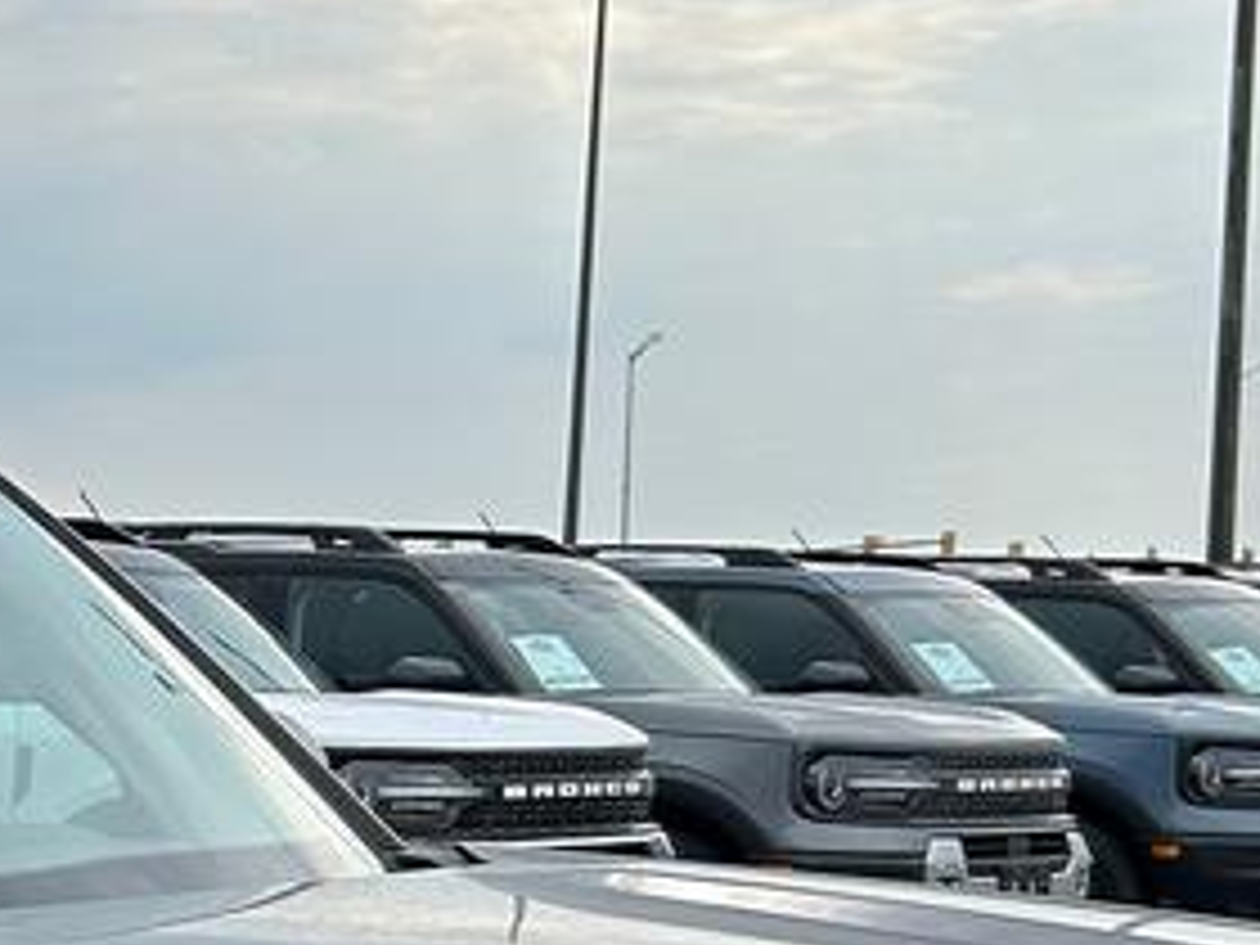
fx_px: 4332
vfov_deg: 12.1
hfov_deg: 15.4
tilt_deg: -4.9
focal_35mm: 119
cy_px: 1184
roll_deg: -1.2
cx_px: -576
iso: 50
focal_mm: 5.7
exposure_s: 1/2632
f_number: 1.5
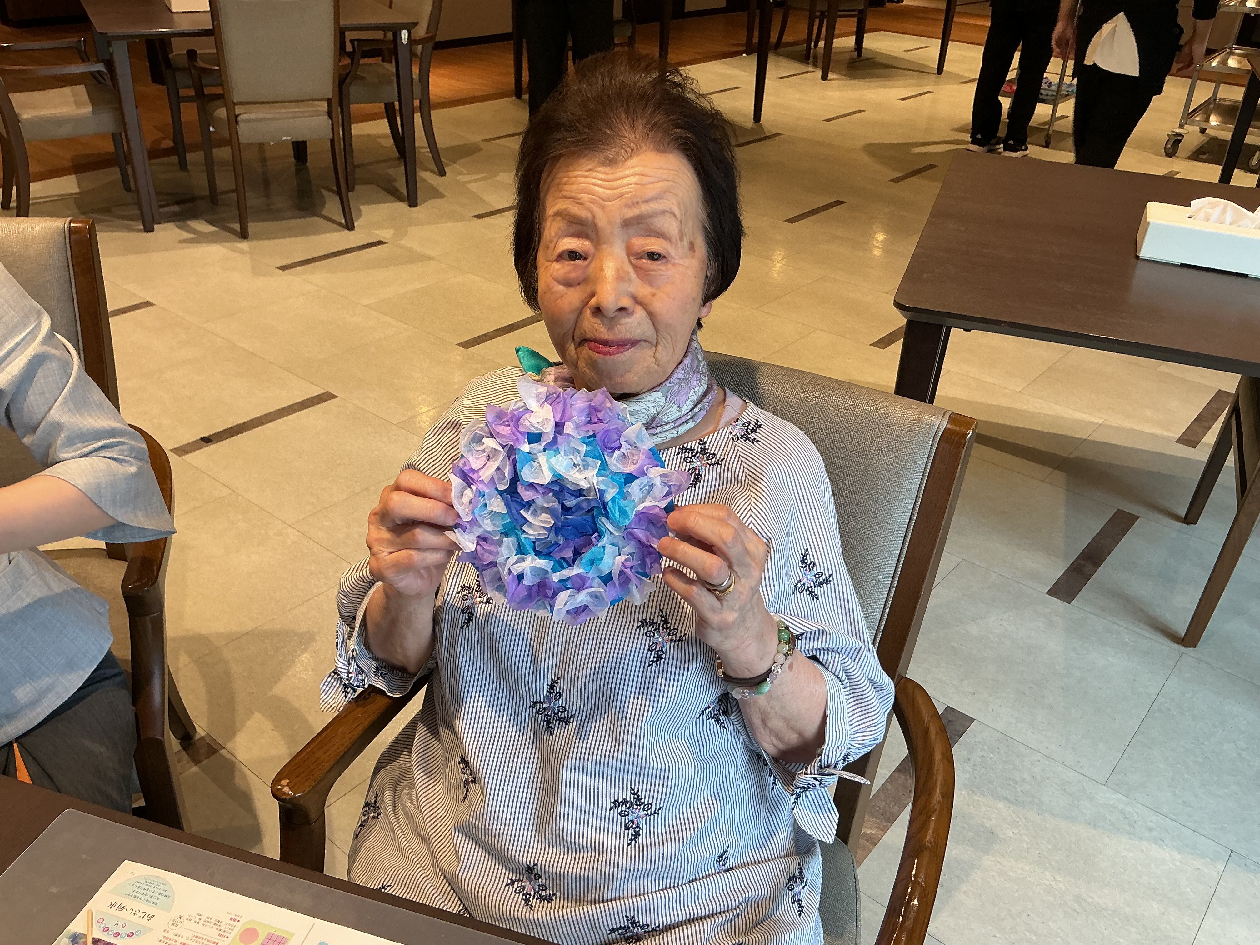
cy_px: 472
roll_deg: -2.5
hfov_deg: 61.7
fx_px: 1056
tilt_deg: -30.7
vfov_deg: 48.2
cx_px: 630
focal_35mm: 29
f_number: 1.8
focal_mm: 3
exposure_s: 1/60
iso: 50
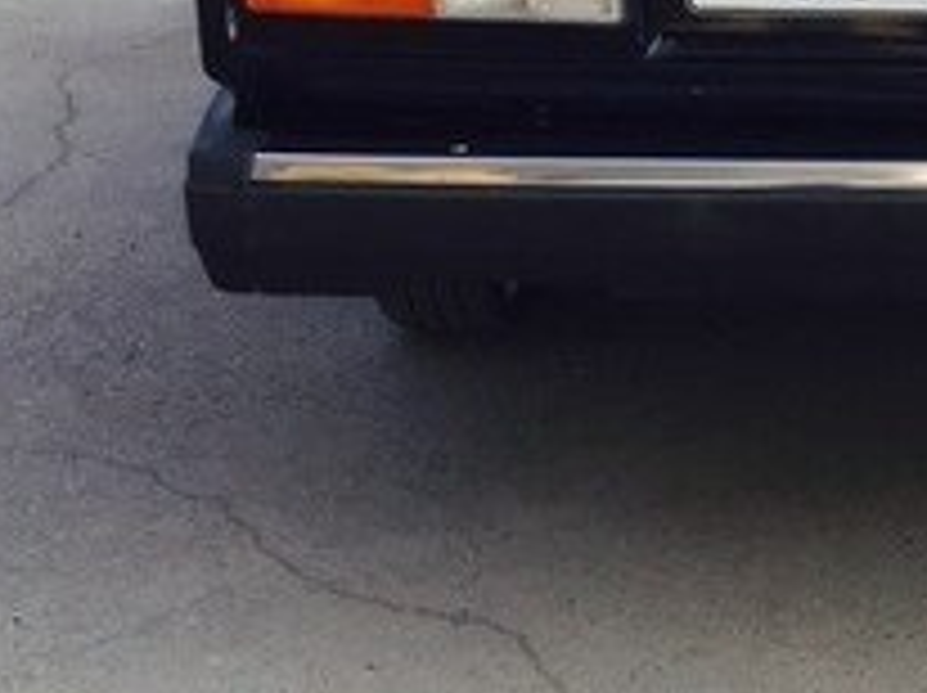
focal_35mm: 93
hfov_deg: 19.7
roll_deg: -4.2
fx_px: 2488
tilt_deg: -8.6
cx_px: 1138
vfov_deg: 15.2
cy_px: -196
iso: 32
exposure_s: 1/408
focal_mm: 4.15
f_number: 2.2
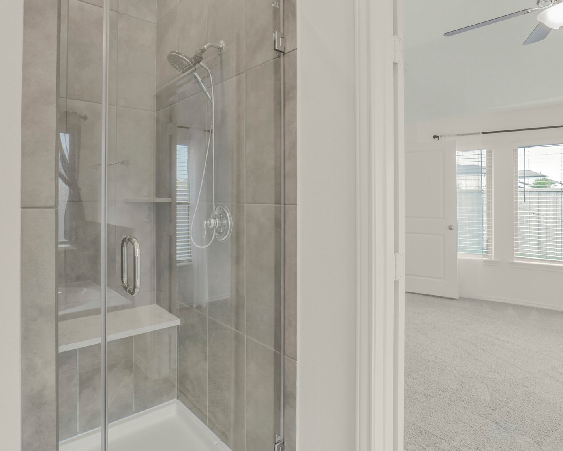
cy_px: 208
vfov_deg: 68.0
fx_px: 333
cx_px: 204
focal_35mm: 20
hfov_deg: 78.6
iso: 500
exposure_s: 1/25
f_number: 11
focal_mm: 14
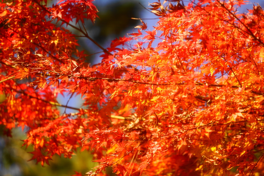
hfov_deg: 7.3
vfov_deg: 4.9
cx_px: 132
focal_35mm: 281
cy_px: 88
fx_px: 2061
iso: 100
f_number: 5.6
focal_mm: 281
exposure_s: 1/320
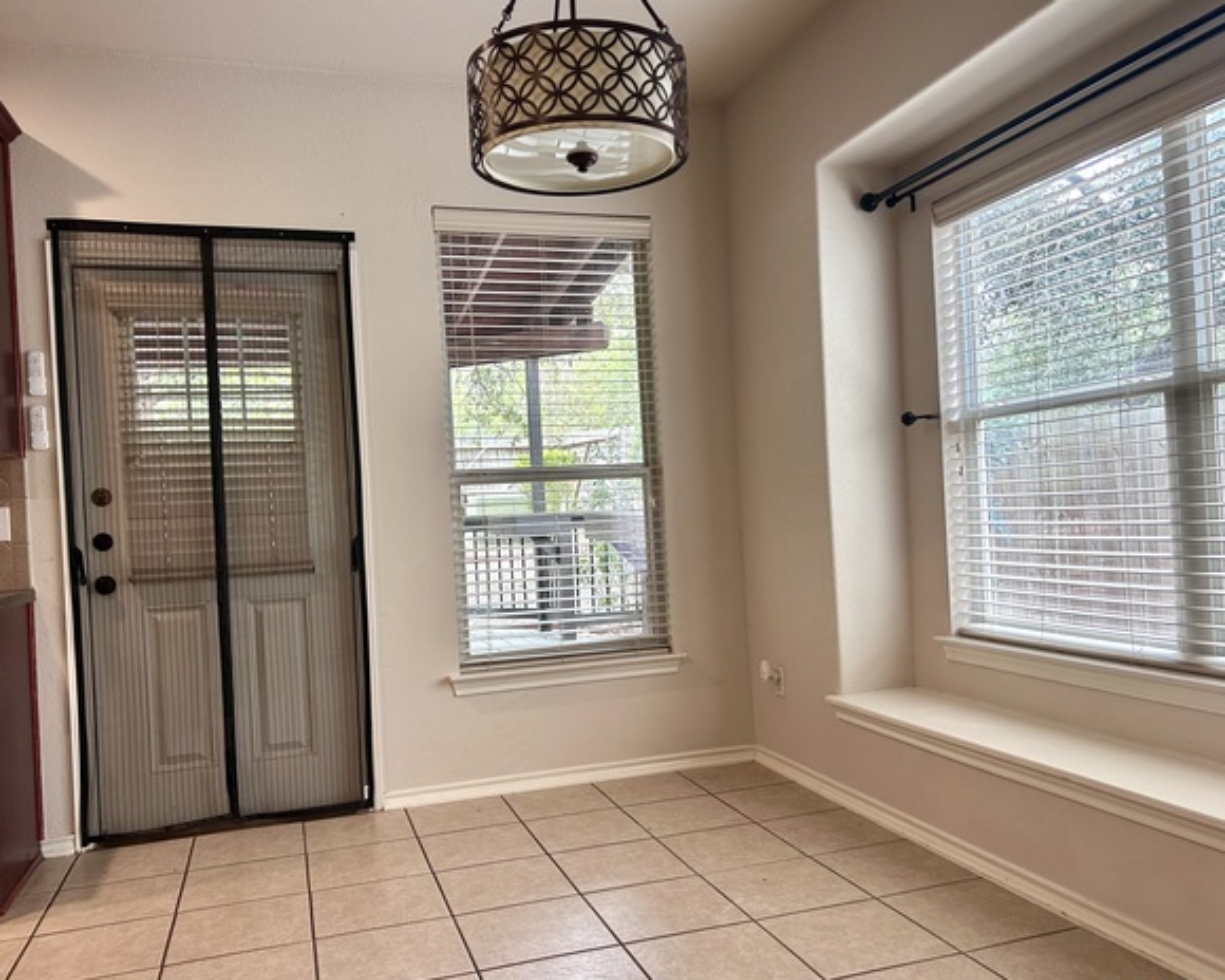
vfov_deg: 51.5
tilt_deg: -0.1
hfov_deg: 62.2
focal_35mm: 28
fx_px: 1015
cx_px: 600
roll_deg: +3.0
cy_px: 496
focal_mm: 5.7
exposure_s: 1/121
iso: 100
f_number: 1.5
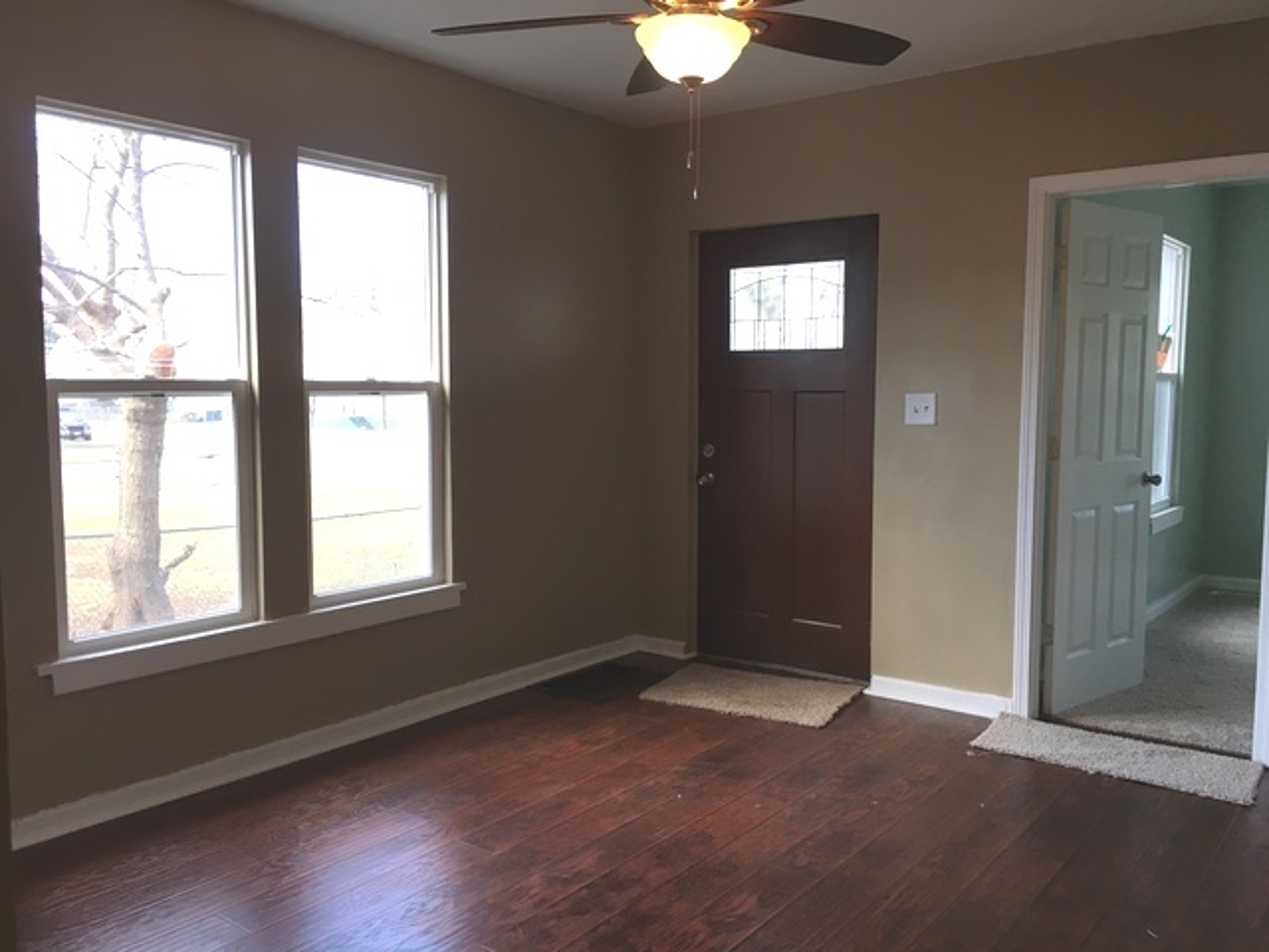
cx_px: 634
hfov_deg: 61.7
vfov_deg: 48.2
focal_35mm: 29
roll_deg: -0.9
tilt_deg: -4.7
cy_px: 476
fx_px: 1063
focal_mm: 4.15
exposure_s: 1/40
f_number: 2.2
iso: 25
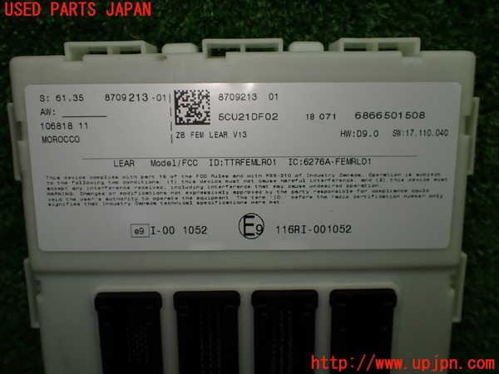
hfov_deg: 60.0
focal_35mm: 30
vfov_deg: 46.8
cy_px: 187
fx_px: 432
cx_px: 250
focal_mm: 5.4
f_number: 2.3
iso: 100
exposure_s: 1/250
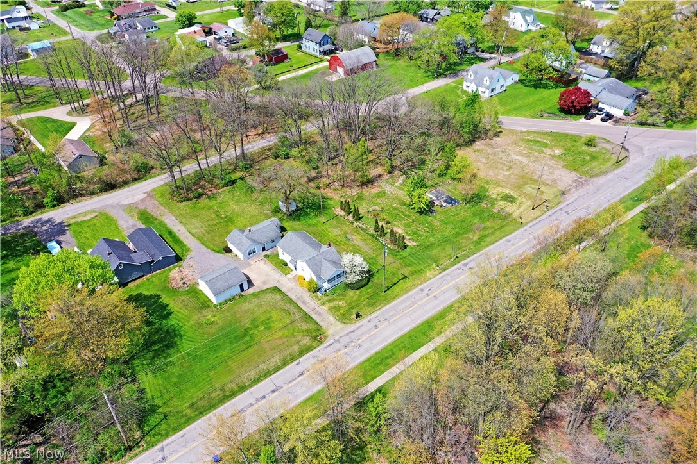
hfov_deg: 65.5
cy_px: 232
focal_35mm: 28
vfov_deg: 46.4
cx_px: 348
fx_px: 542
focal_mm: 10.26
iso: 100
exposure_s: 1/320
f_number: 5.6
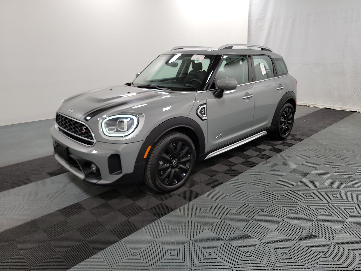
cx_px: 180
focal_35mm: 24
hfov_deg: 71.6
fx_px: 250
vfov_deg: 56.8
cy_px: 136
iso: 175
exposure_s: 1/59
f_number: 1.8
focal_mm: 6.7
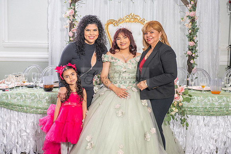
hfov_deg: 35.6
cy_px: 77
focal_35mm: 56
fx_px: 359
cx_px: 116
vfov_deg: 24.2
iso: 400
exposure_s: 1/160
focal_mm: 56
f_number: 3.5
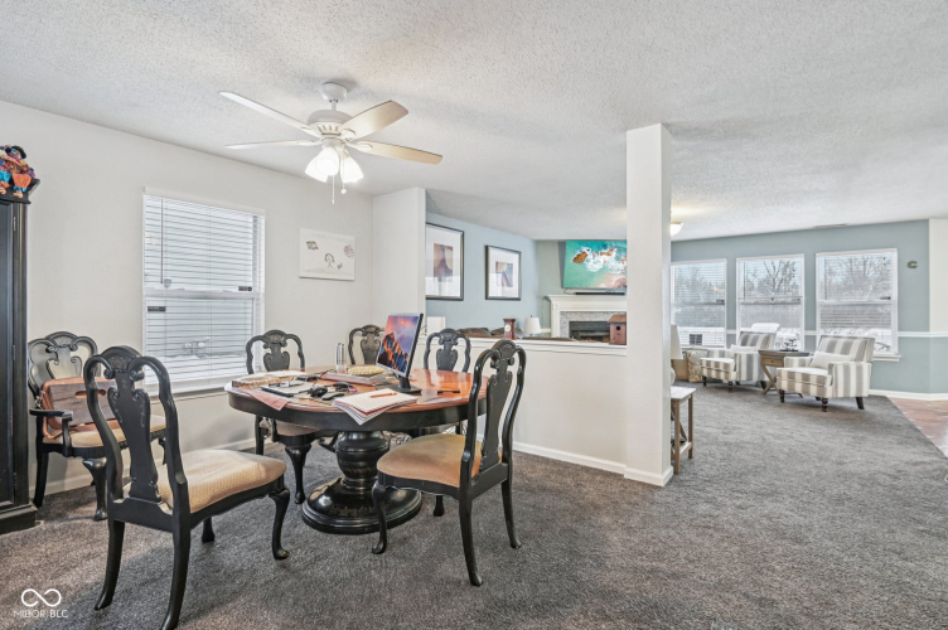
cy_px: 315
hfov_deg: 96.8
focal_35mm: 16
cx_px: 474
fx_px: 421
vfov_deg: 73.6
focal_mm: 16
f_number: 8
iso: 400
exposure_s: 1/10
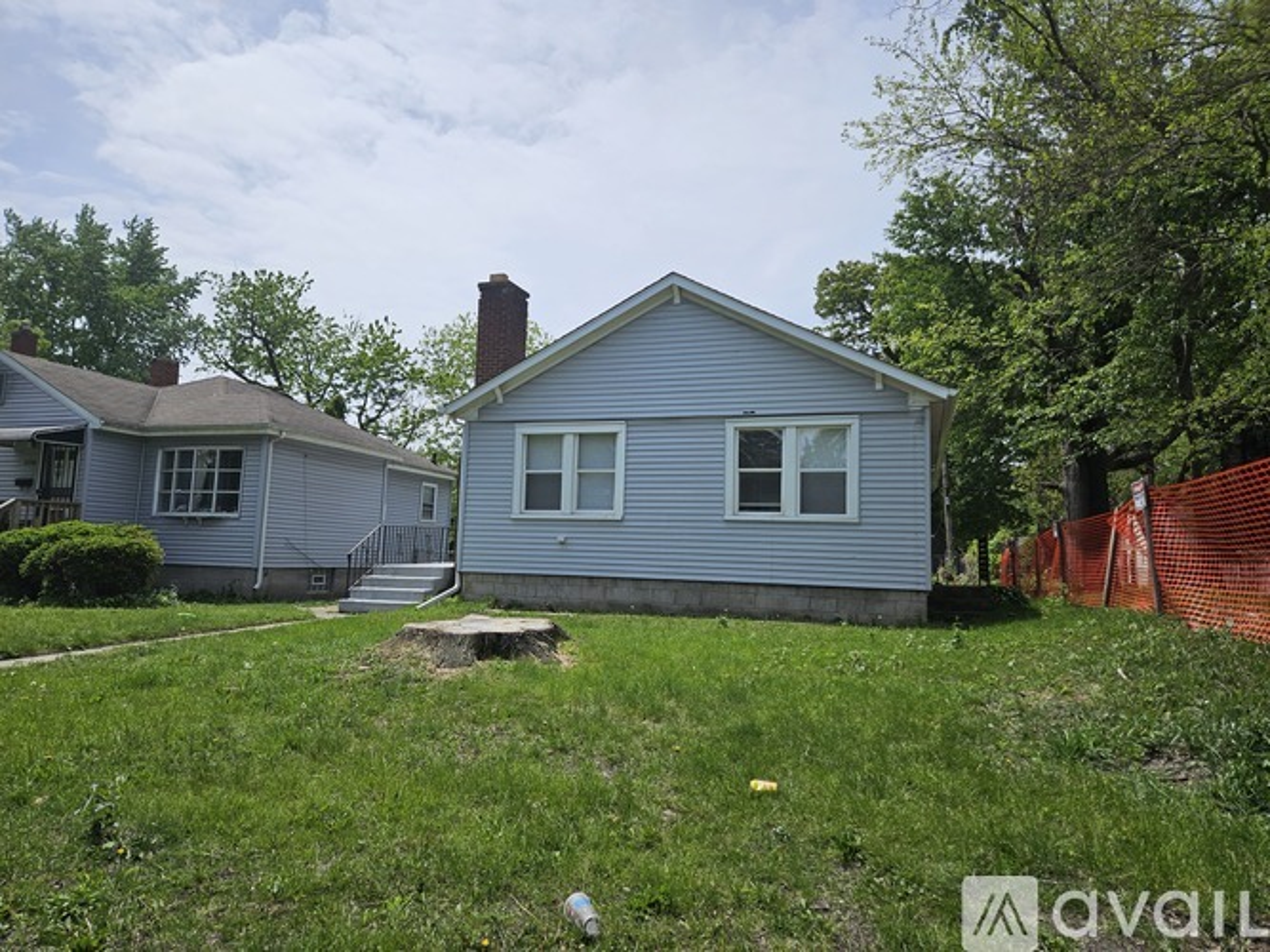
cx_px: 635
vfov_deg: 58.9
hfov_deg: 73.9
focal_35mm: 23
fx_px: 844
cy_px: 476
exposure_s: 1/3418
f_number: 1.8
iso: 25
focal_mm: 5.4
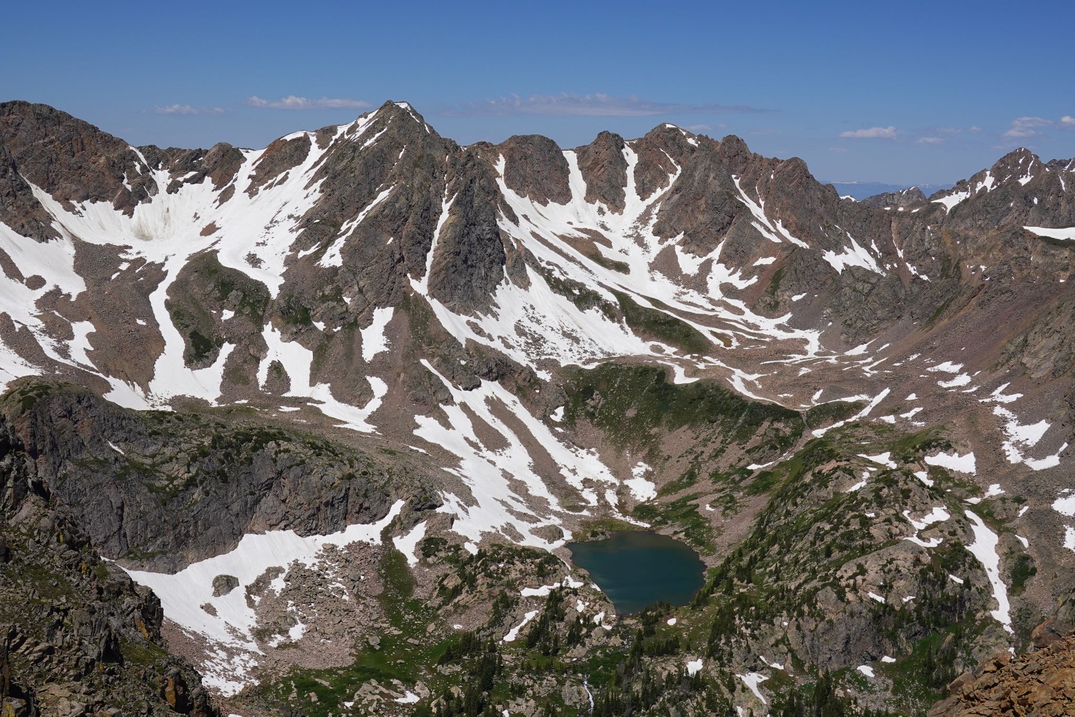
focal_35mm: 48
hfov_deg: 41.1
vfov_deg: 28.1
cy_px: 358
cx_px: 538
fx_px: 1433
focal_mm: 18.24
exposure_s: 1/1000
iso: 100
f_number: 5.6
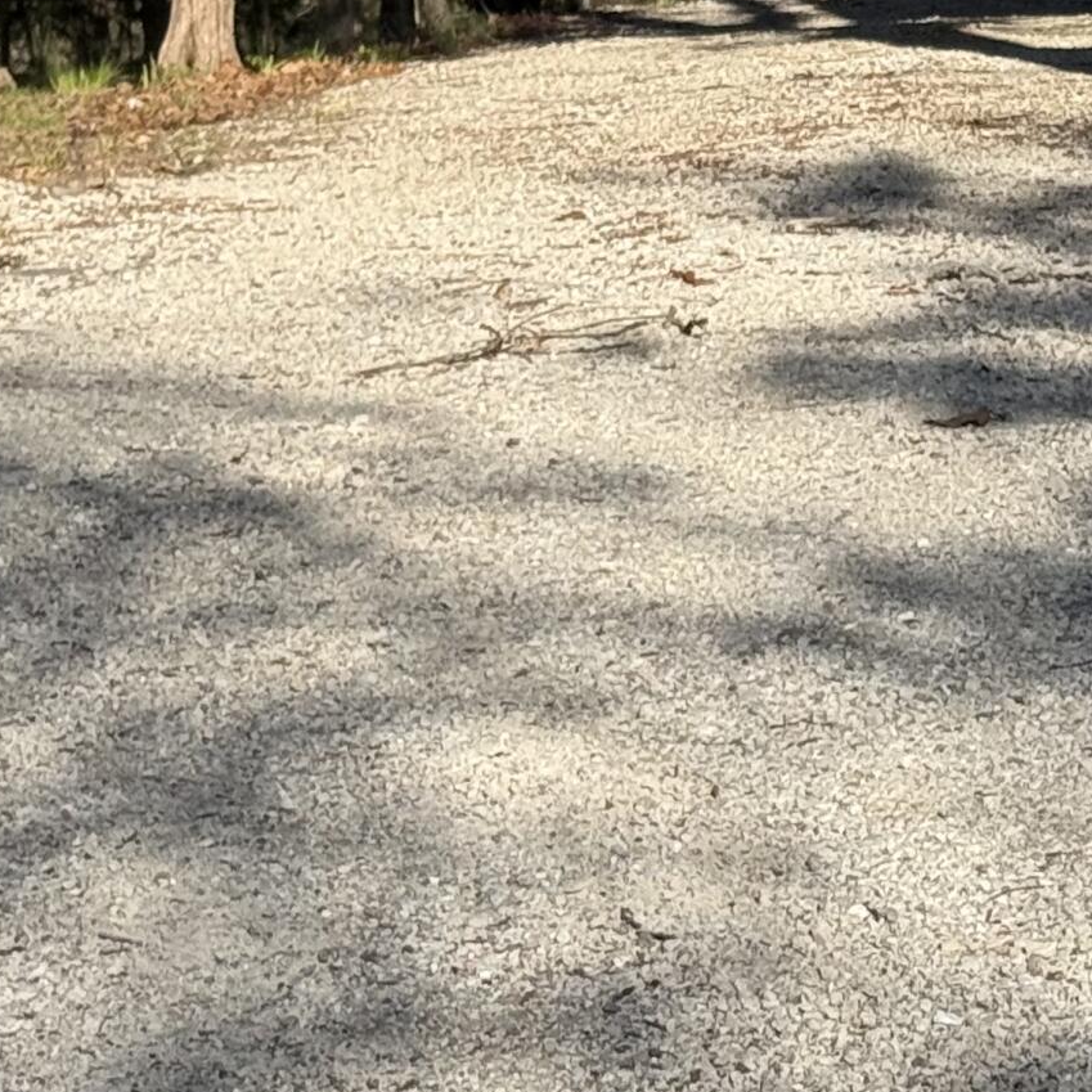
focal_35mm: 150
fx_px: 5354
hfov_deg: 11.6
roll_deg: +0.5
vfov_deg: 11.5
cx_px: 842
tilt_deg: -3.6
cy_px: -138
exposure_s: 1/4098
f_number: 1.78
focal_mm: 6.76
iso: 64
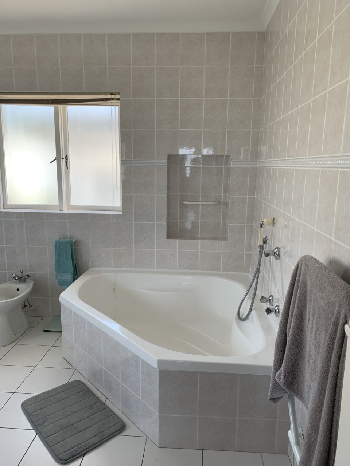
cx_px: 175
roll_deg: -0.4
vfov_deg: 67.3
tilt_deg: -10.0
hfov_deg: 53.1
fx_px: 351
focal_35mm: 26
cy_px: 233
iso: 25
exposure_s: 1/135
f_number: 1.8
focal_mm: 4.25
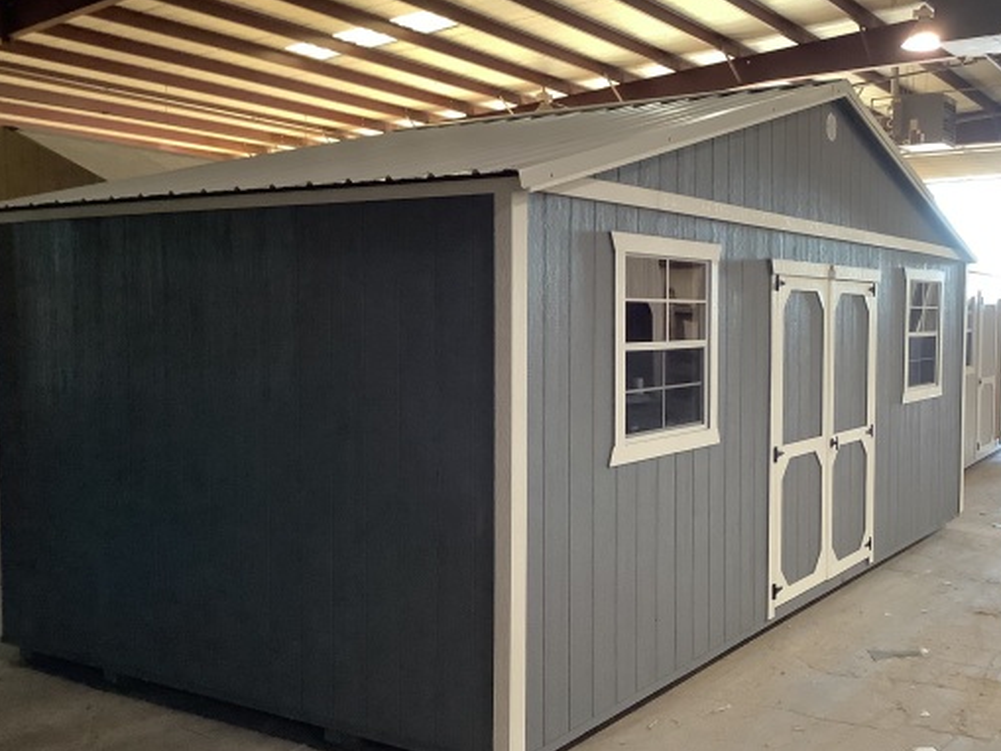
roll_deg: -0.1
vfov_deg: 36.8
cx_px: 586
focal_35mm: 39
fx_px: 1128
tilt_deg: -3.8
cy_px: 381
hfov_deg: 47.6
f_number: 2.4
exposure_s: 1/50
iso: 320
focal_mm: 3.3
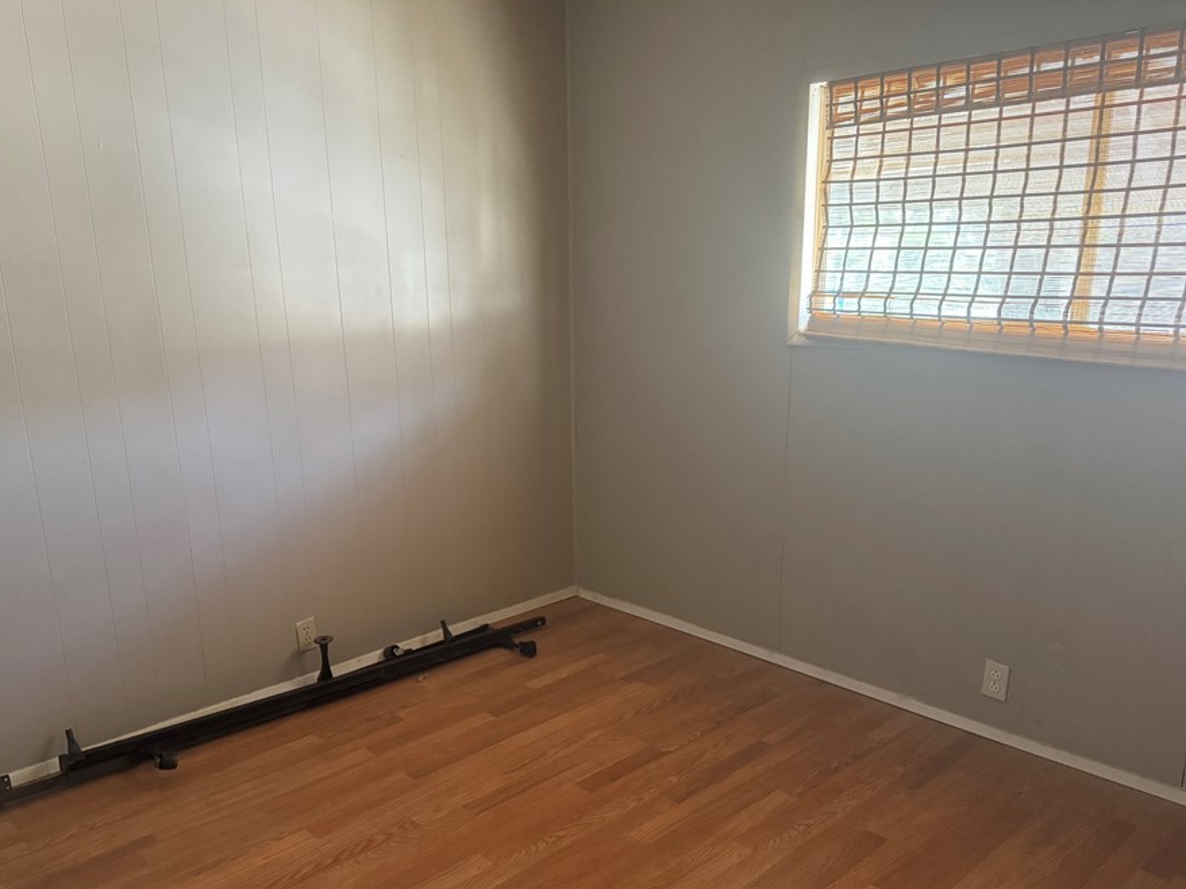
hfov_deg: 63.2
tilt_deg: -15.9
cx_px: 507
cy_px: 509
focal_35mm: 28
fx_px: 959
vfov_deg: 49.6
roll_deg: +2.6
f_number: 1.78
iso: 800
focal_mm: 6.76
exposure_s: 1/51
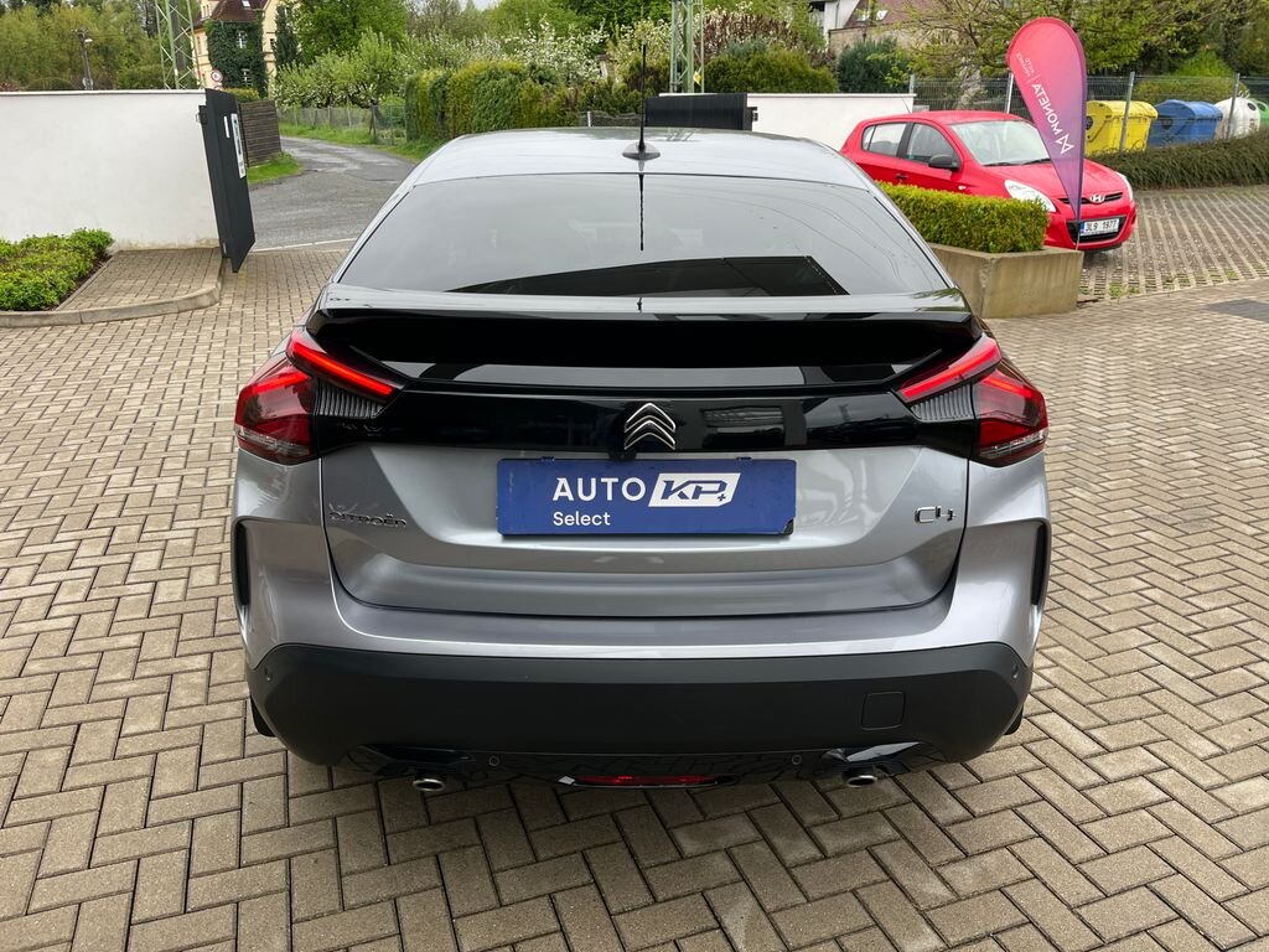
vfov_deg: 53.1
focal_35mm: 26
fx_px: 953
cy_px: 476
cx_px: 634
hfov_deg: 67.3
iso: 50
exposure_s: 1/362
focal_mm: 5.1
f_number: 1.6
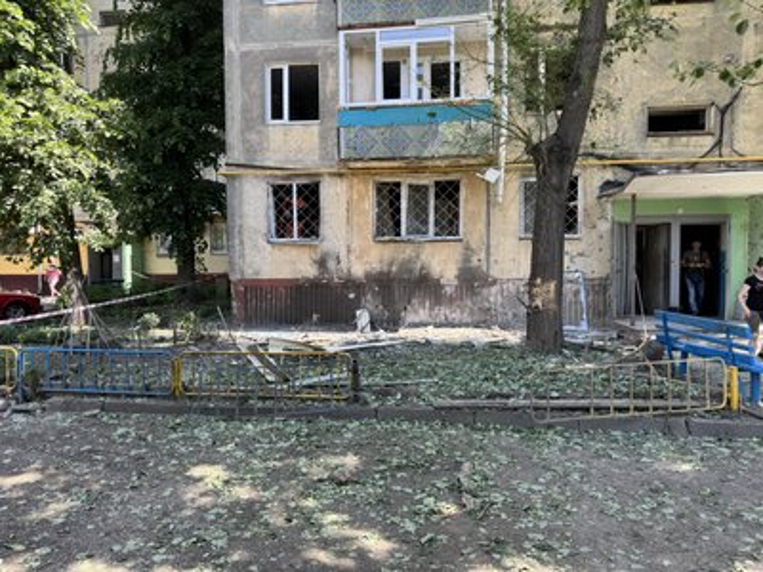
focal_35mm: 24
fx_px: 529
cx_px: 382
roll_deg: +0.3
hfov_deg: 71.6
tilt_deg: -4.2
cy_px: 286
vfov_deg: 56.8
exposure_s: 1/558
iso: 80
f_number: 1.78
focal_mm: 6.76
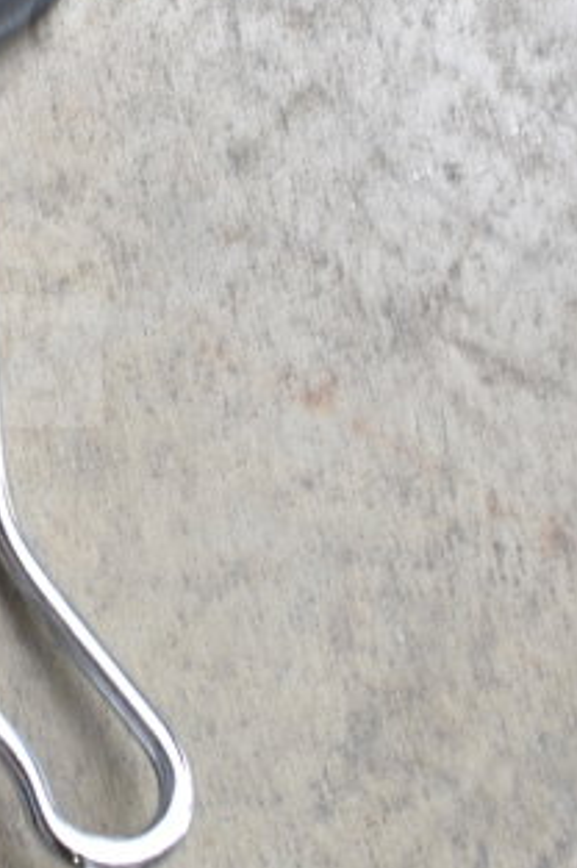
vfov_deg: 25.4
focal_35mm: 79
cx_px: -211
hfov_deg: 16.2
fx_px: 1903
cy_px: 207
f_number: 4.5
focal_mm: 18
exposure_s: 1/80
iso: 200
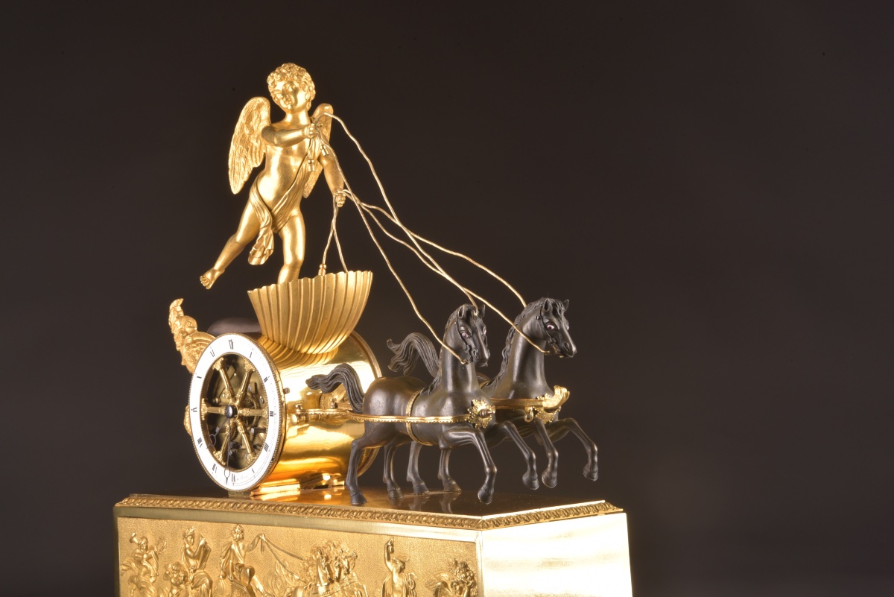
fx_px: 3105
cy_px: 298
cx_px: 447
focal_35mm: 125
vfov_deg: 11.0
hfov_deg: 16.4
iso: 400
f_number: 22
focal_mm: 125
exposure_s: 1/125
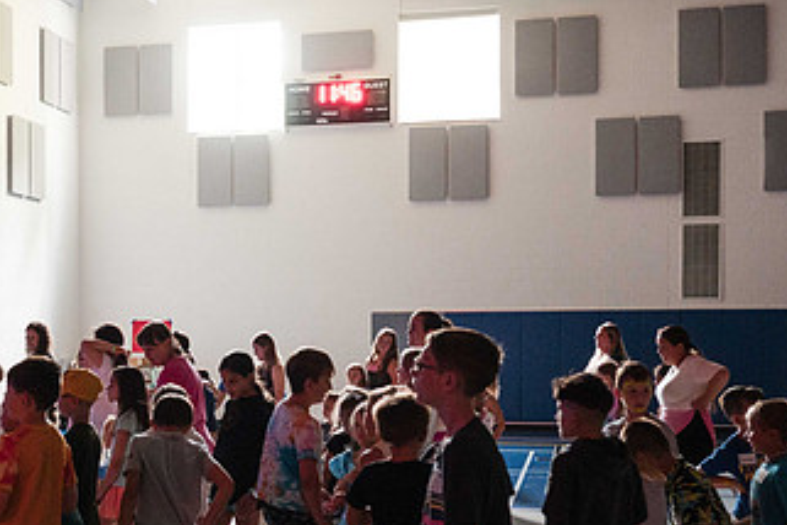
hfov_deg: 34.4
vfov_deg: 23.7
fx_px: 1246
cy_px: 358
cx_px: 213
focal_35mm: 57
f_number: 4
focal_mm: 30
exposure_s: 1/60
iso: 4000
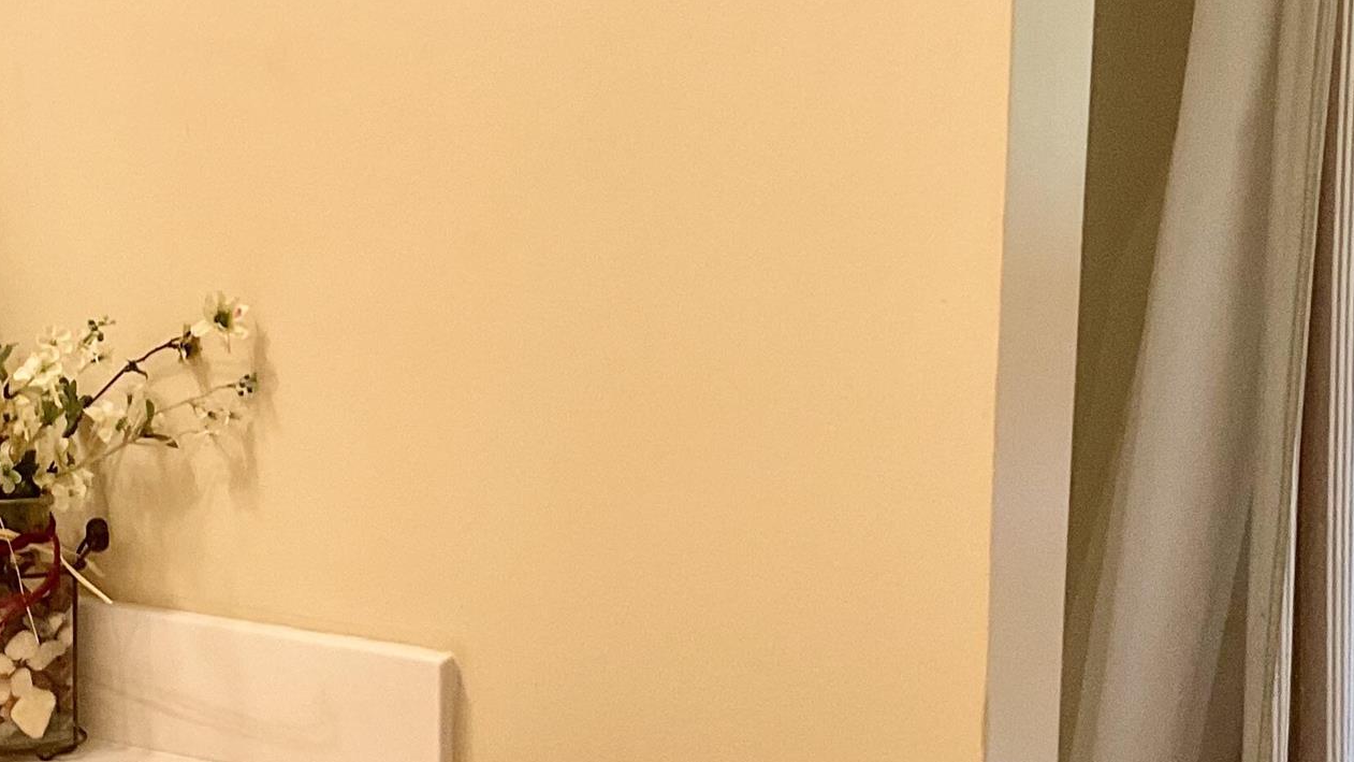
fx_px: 2764
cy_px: 340
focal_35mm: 77
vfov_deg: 15.7
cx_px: 420
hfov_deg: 27.3
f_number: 1.8
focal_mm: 3
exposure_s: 1/60
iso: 80
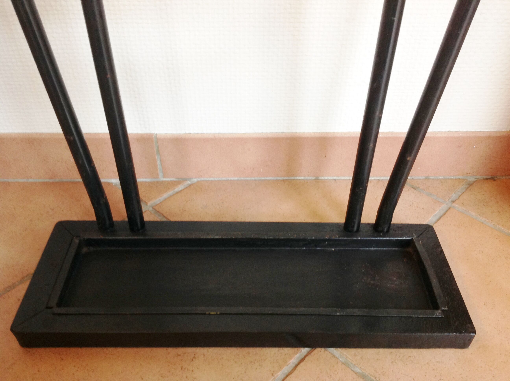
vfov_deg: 40.6
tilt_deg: -41.2
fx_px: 515
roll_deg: -0.5
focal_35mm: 35
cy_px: 190
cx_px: 255
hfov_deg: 52.7
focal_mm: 4.28
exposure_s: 1/15
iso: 125
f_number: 2.4
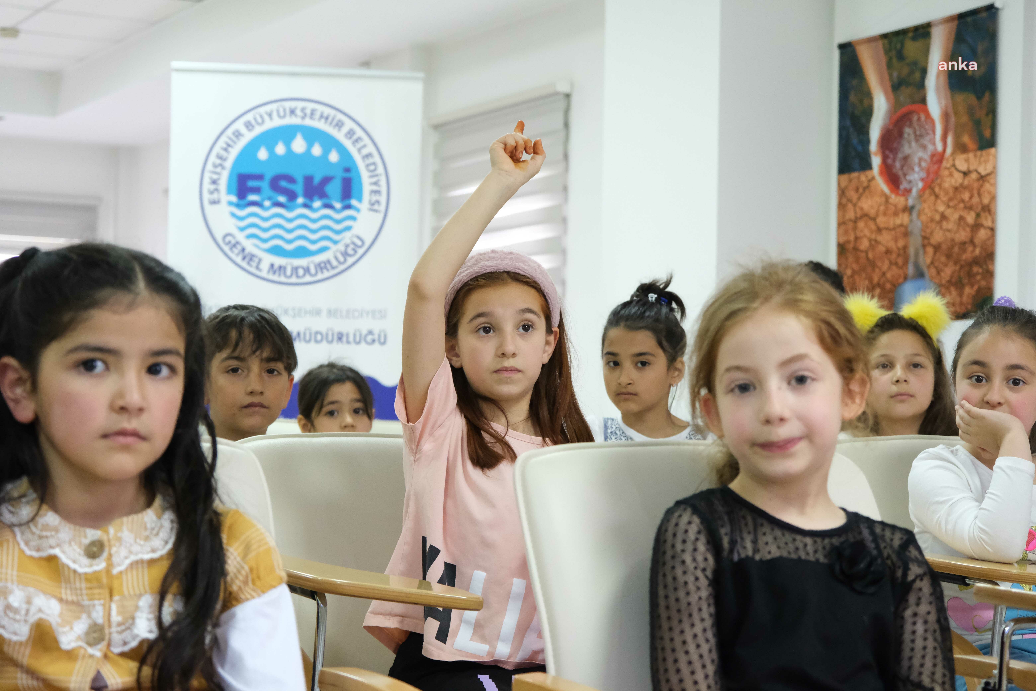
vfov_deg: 21.9
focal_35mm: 62
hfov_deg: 32.4
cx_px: 518
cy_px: 346
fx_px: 1784
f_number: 4
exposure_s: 1/250
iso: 5000
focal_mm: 41.1
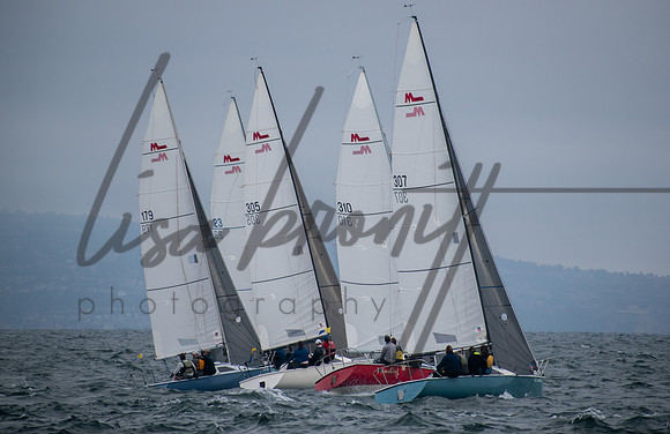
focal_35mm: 359
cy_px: 202
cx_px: 355
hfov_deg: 5.8
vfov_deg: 3.8
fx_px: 6617
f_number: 5.6
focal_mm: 220
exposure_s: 1/640
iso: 400
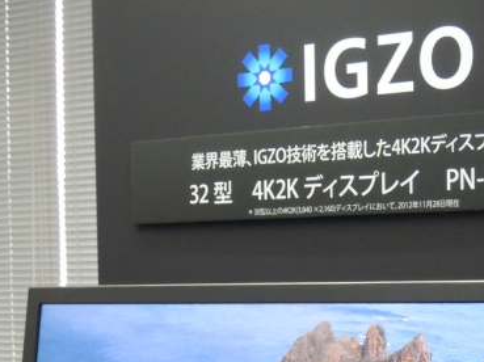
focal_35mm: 89
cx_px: 307
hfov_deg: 22.0
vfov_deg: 16.1
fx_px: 1243
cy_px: 390
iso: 400
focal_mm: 7.3
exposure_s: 1/30
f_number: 3.2
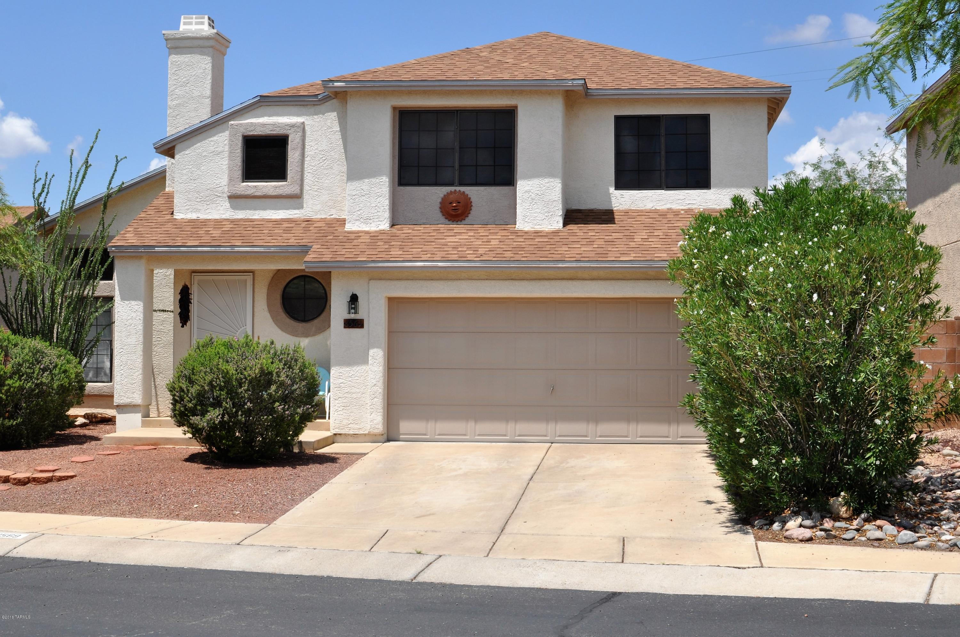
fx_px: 1398
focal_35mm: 52
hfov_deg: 37.9
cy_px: 318
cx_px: 480
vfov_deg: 25.7
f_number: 10
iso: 200
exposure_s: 1/400
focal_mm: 35
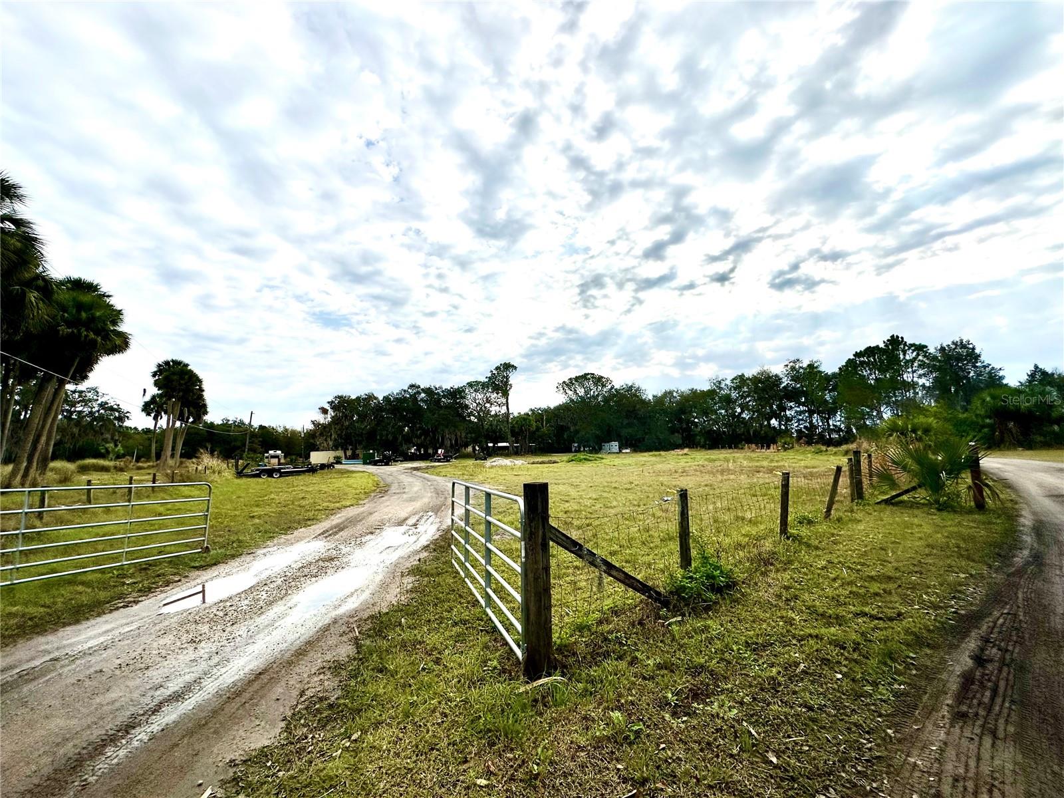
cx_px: 532
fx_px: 430
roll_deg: +3.0
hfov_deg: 102.1
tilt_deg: +8.5
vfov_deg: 85.7
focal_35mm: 14
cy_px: 399
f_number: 2.2
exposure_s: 1/5556
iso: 50
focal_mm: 2.22
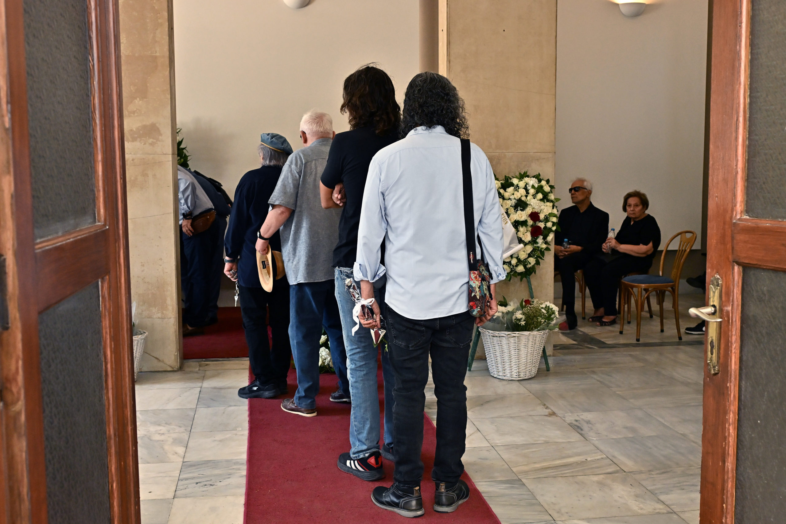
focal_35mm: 42
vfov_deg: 31.9
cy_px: 262
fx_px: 917
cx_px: 393
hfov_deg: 46.4
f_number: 7.1
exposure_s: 1/160
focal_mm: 42
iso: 2800
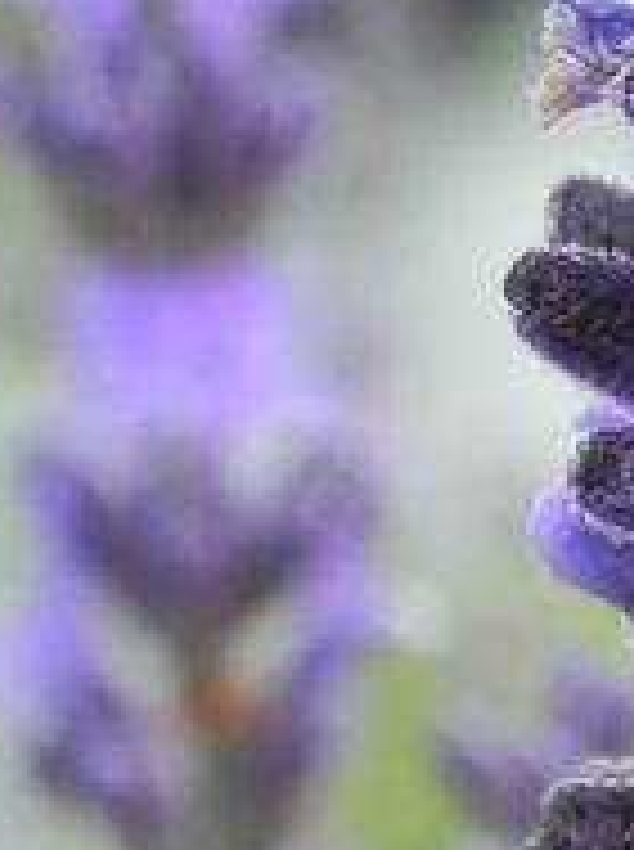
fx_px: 6028
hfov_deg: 6.0
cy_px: 1039
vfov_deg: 8.0
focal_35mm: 246
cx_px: 922
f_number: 4
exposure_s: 1/250
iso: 160
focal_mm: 10.3
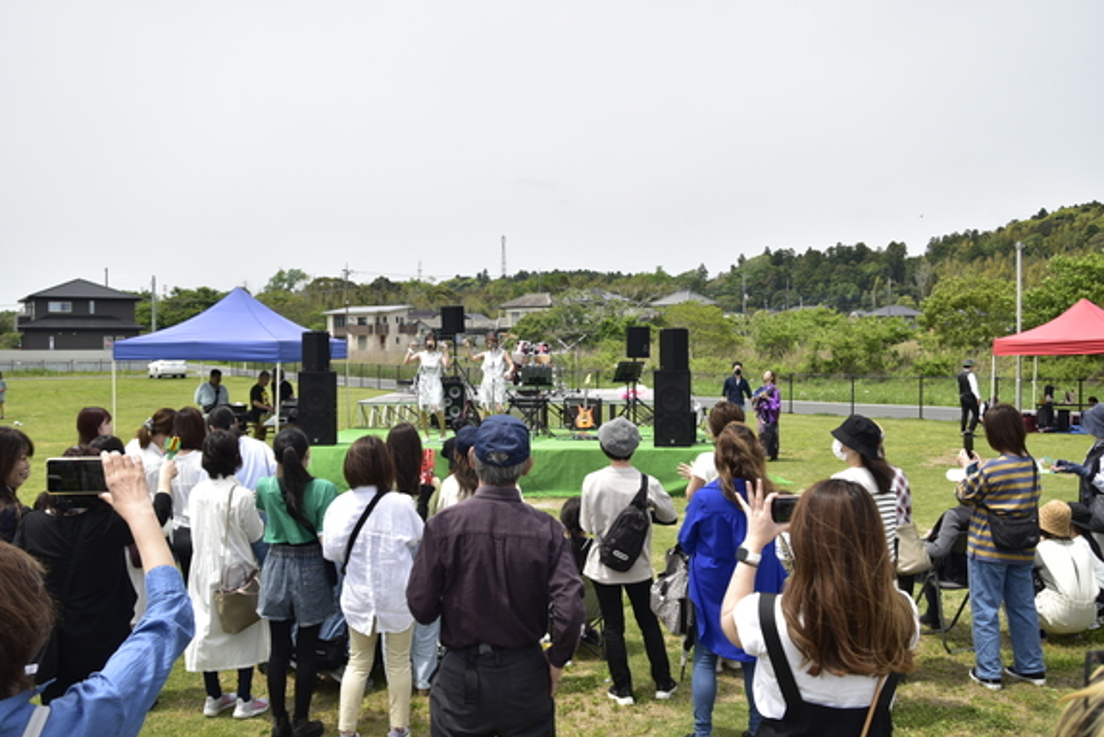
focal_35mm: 33
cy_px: 365
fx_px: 1012
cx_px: 542
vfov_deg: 40.0
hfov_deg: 57.2
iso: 100
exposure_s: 1/250
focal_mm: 32
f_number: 8
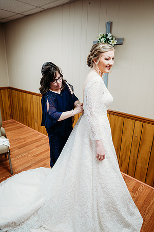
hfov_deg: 53.1
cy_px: 116
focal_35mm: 24
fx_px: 154
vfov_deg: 73.7
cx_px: 77
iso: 400
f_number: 1.8
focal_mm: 24
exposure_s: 1/125
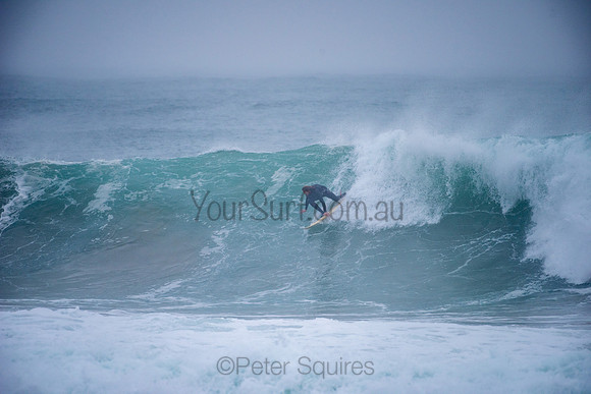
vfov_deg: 2.8
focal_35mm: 500
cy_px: 197
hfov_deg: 4.1
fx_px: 8210
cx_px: 296
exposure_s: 1/1000
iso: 400
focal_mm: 500
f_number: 5.6
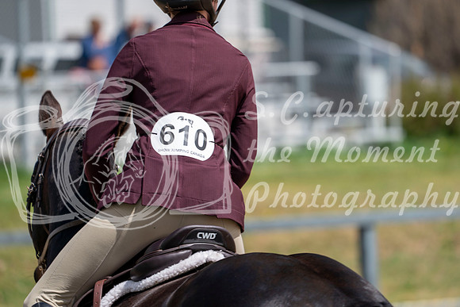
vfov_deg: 4.4
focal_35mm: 312
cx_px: 230
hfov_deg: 6.6
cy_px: 154
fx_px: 3987
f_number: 5.6
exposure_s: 1/500
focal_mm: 312
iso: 100
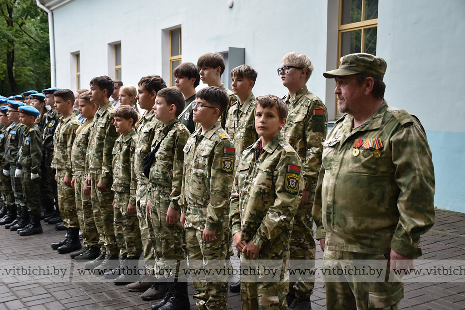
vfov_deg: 33.0
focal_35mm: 40
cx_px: 232
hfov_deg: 47.9
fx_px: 523
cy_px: 155
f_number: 4
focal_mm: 27
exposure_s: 1/250
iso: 400
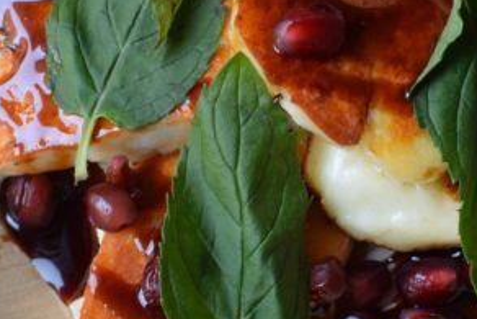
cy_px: 160
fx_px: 1526
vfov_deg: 11.9
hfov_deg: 17.7
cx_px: 325
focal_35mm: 115
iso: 500
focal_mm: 35
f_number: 8
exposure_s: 1/125
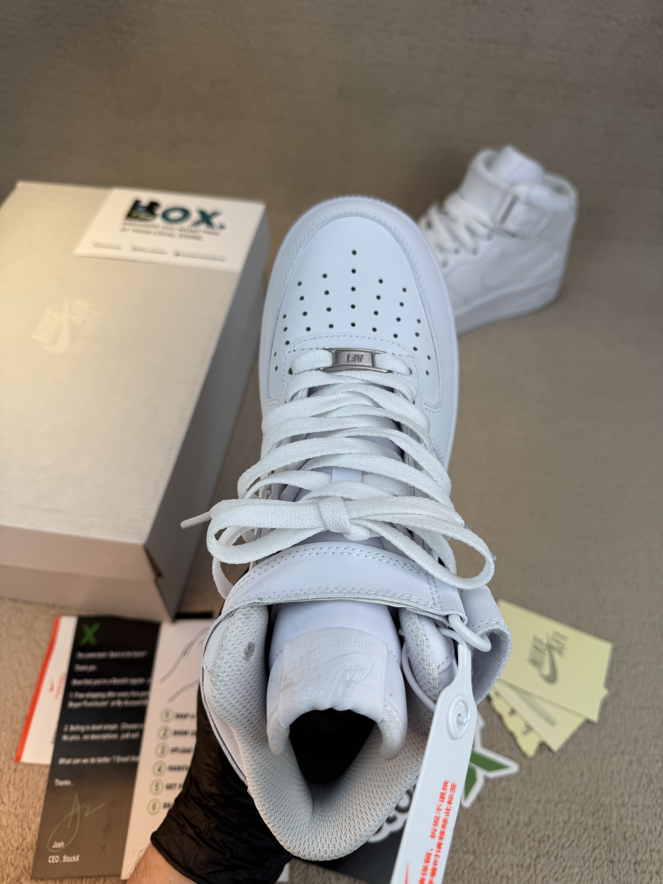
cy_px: 442
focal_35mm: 24
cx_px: 332
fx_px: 613
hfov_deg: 56.8
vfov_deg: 71.6
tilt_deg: -51.8
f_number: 1.78
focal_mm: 6.76
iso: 80
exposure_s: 1/1560
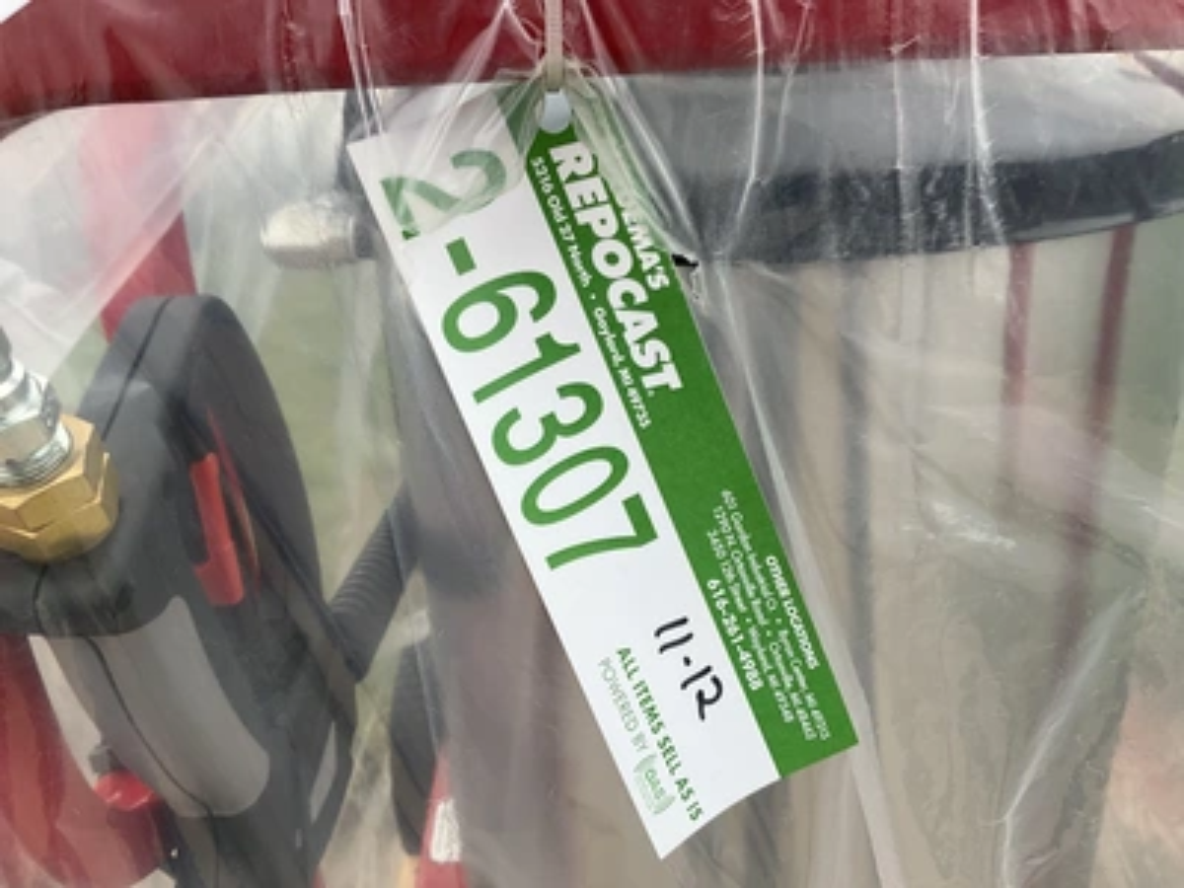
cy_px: 444
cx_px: 592
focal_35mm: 29
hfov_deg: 61.7
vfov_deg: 48.2
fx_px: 992
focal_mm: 3
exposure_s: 1/125
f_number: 1.8
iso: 20
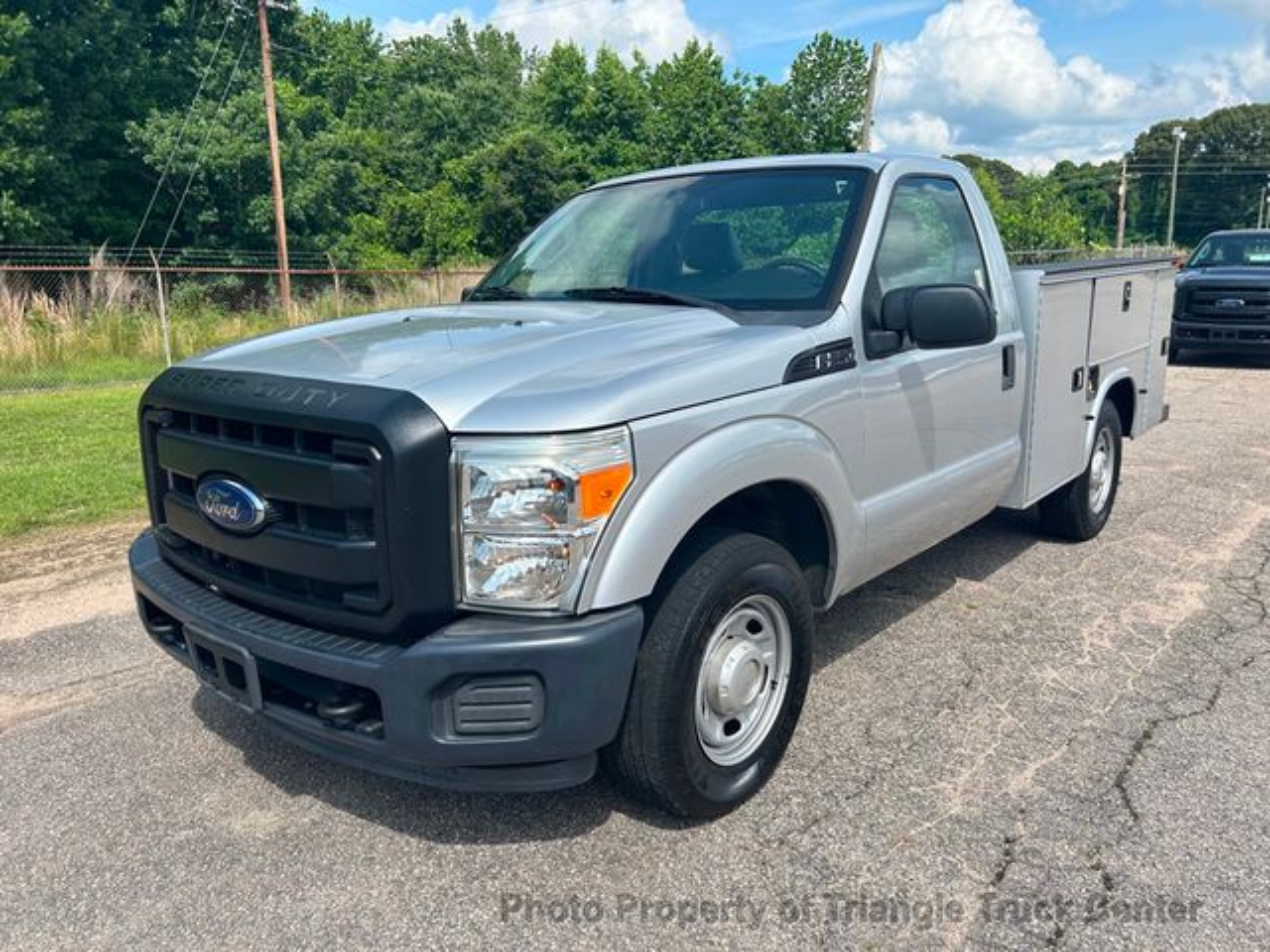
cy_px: 476
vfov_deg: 53.1
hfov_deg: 67.3
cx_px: 635
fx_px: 954
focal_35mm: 26
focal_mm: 5.7
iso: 50
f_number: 1.5
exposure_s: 1/3571
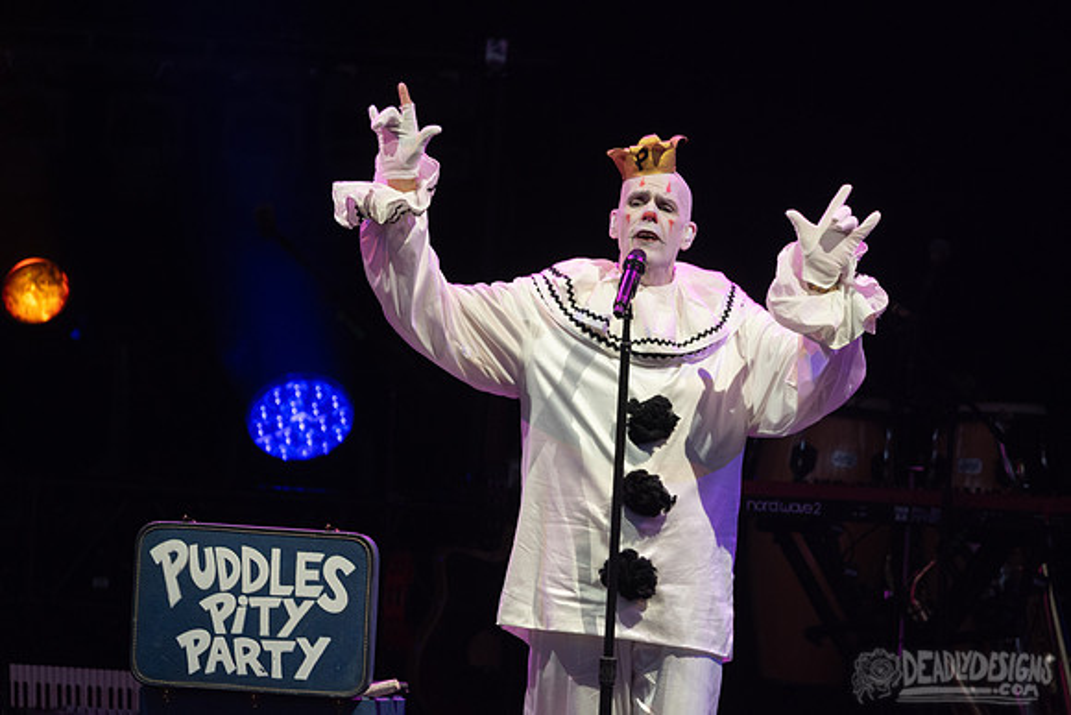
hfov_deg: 3.0
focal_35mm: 691
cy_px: 304
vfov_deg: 2.0
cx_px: 616
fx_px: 20550
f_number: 6.3
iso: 1000
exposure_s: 1/500
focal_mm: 600
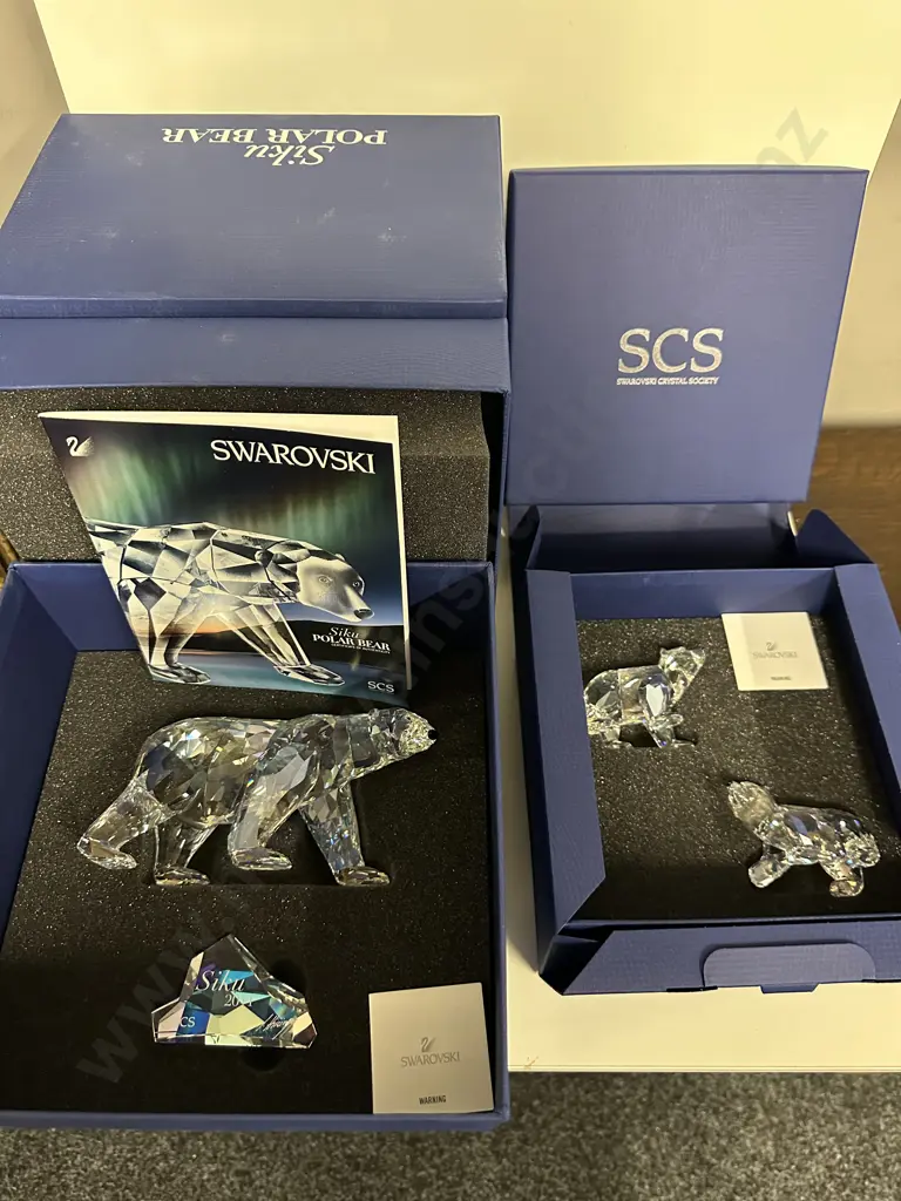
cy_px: 600
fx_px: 833
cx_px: 450
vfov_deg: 71.6
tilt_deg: -58.9
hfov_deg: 56.8
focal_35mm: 24
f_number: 1.78
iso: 1000
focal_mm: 6.86
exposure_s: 1/50
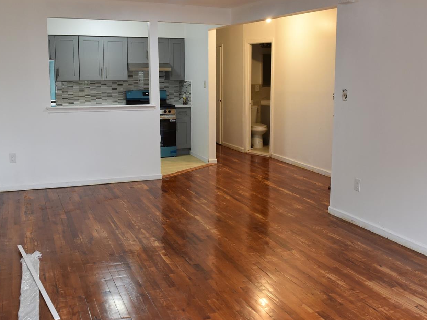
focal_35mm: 38
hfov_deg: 48.9
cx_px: 237
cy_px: 160
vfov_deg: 37.7
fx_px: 469
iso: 1600
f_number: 5
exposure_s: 1/100
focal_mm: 24
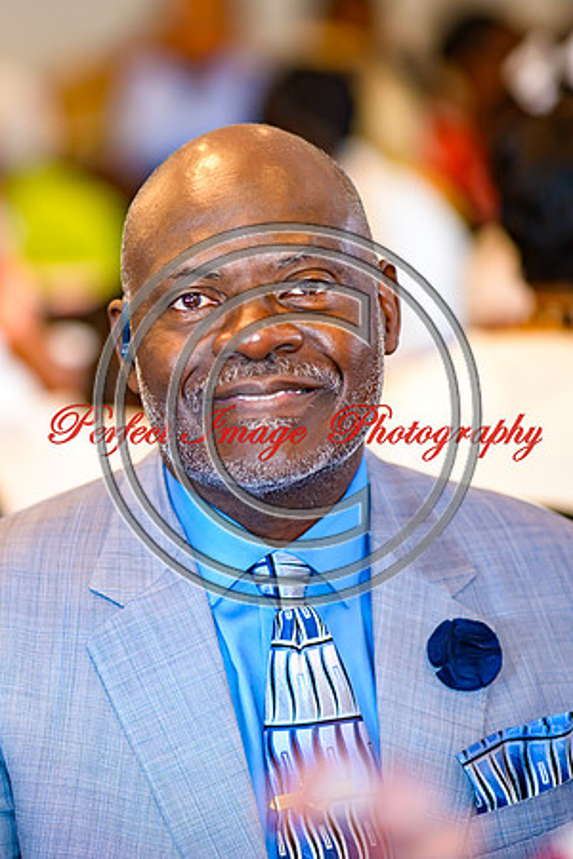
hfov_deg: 8.2
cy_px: 405
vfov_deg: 12.3
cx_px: 6
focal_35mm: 166
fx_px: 3972
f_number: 1.8
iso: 320
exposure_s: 1/125
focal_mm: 105
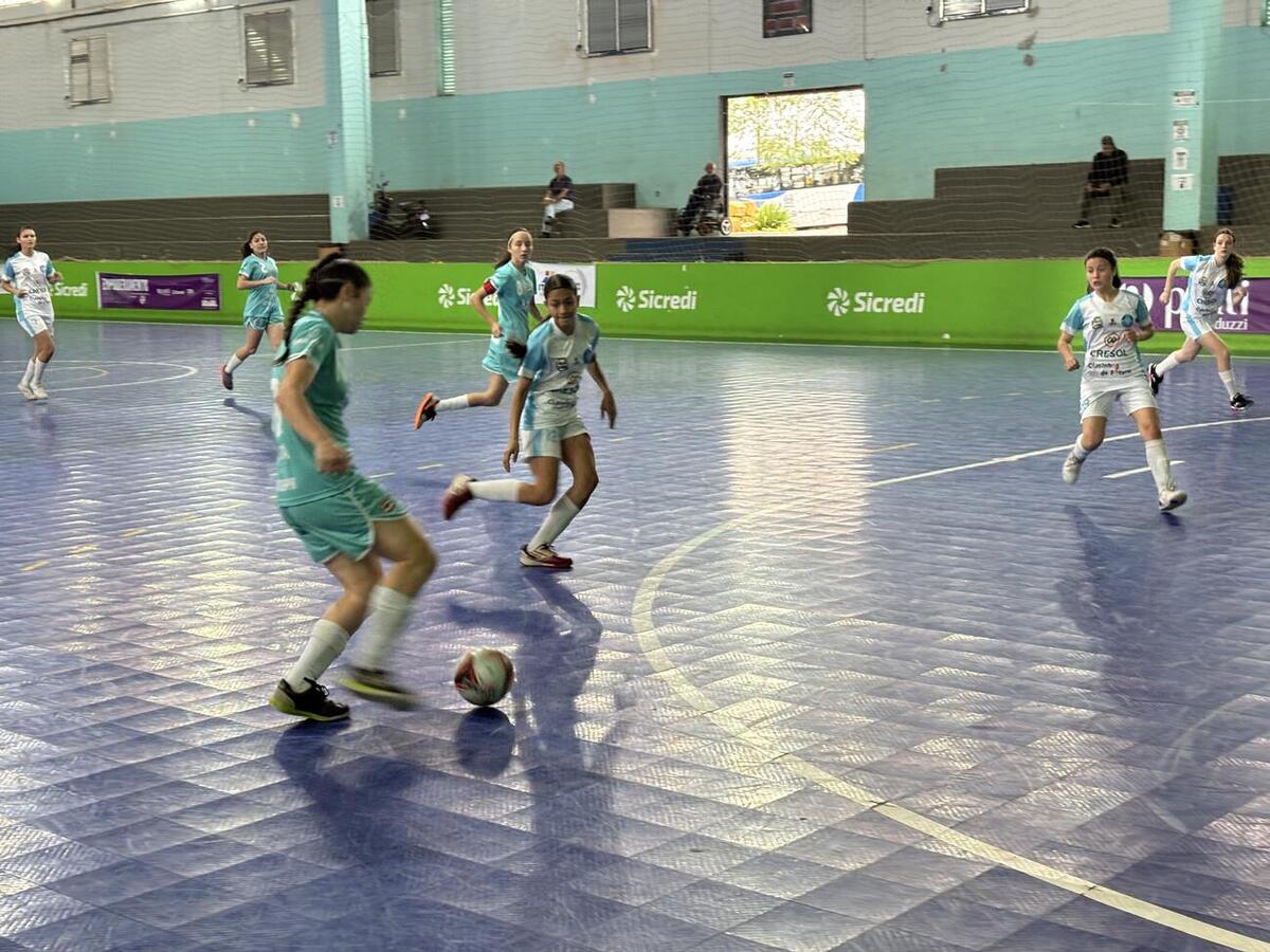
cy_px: 476
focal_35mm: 52
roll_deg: +1.6
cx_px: 635
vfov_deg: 28.0
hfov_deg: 36.8
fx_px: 1908
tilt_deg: -7.9
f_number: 1.6
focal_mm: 5.96
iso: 40
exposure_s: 1/60
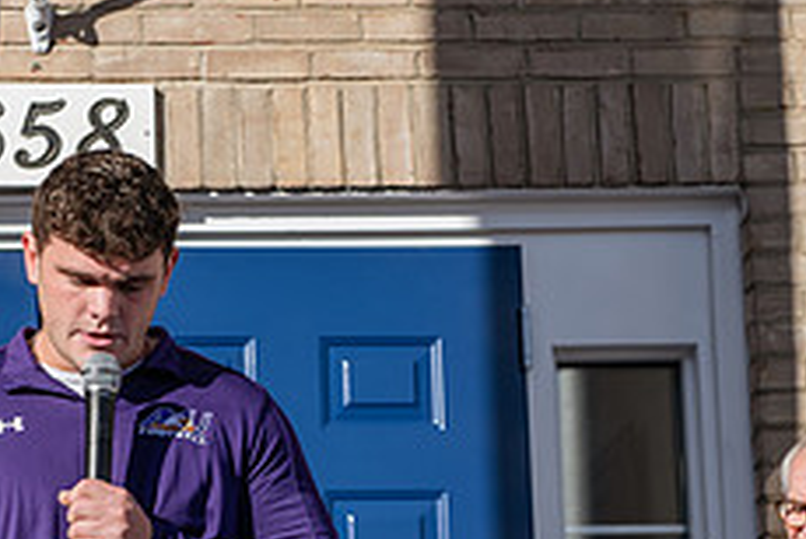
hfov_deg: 14.0
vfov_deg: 9.4
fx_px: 3273
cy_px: 397
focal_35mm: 146
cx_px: 224
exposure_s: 1/800
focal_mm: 58
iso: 80
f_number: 4
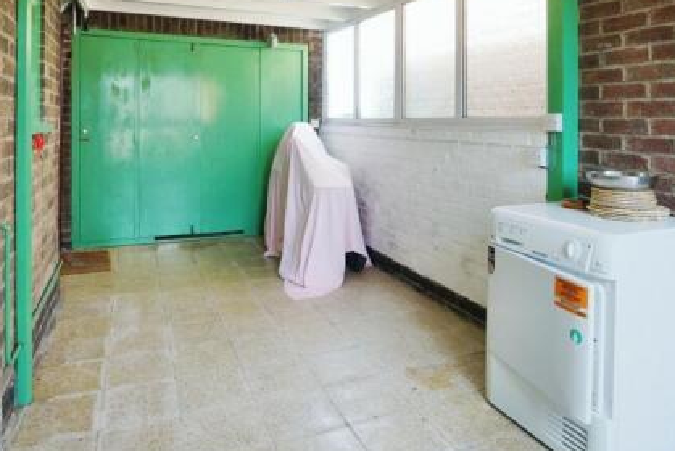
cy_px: 123
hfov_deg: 71.5
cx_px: 341
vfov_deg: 49.7
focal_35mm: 25
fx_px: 469
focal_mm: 16
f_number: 10
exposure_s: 1/40
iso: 1000
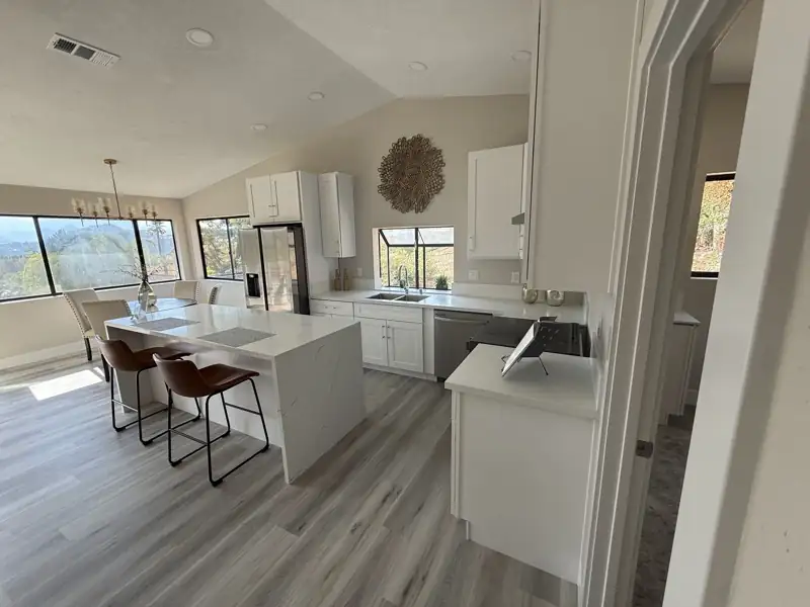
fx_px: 328
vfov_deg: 85.7
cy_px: 304
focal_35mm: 14
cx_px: 405
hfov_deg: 102.1
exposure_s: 1/156
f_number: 2.2
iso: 64
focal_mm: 2.22
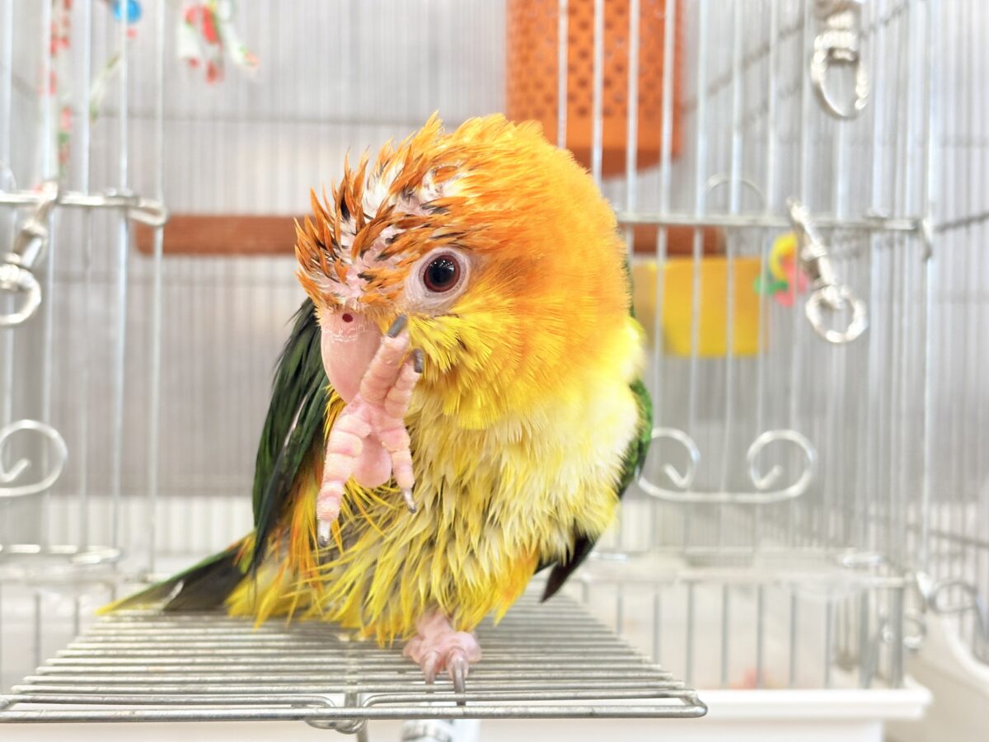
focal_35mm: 52
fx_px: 1486
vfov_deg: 28.0
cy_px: 371
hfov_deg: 36.8
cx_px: 494
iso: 125
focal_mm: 5.96
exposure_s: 1/50
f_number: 1.6
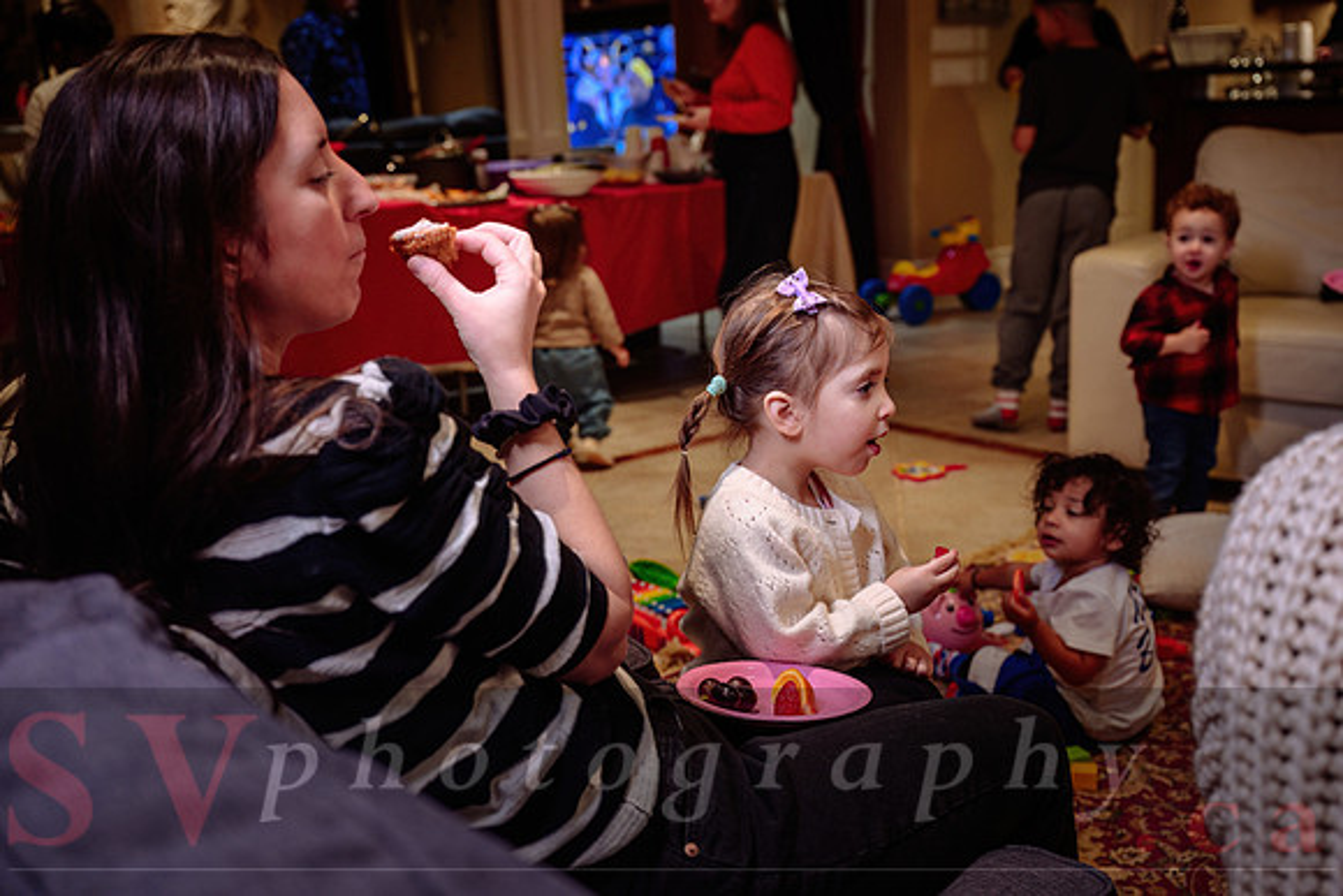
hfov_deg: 48.4
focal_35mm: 40
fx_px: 1493
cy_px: 448
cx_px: 672
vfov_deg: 33.4
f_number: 4
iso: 500
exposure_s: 1/60
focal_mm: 40
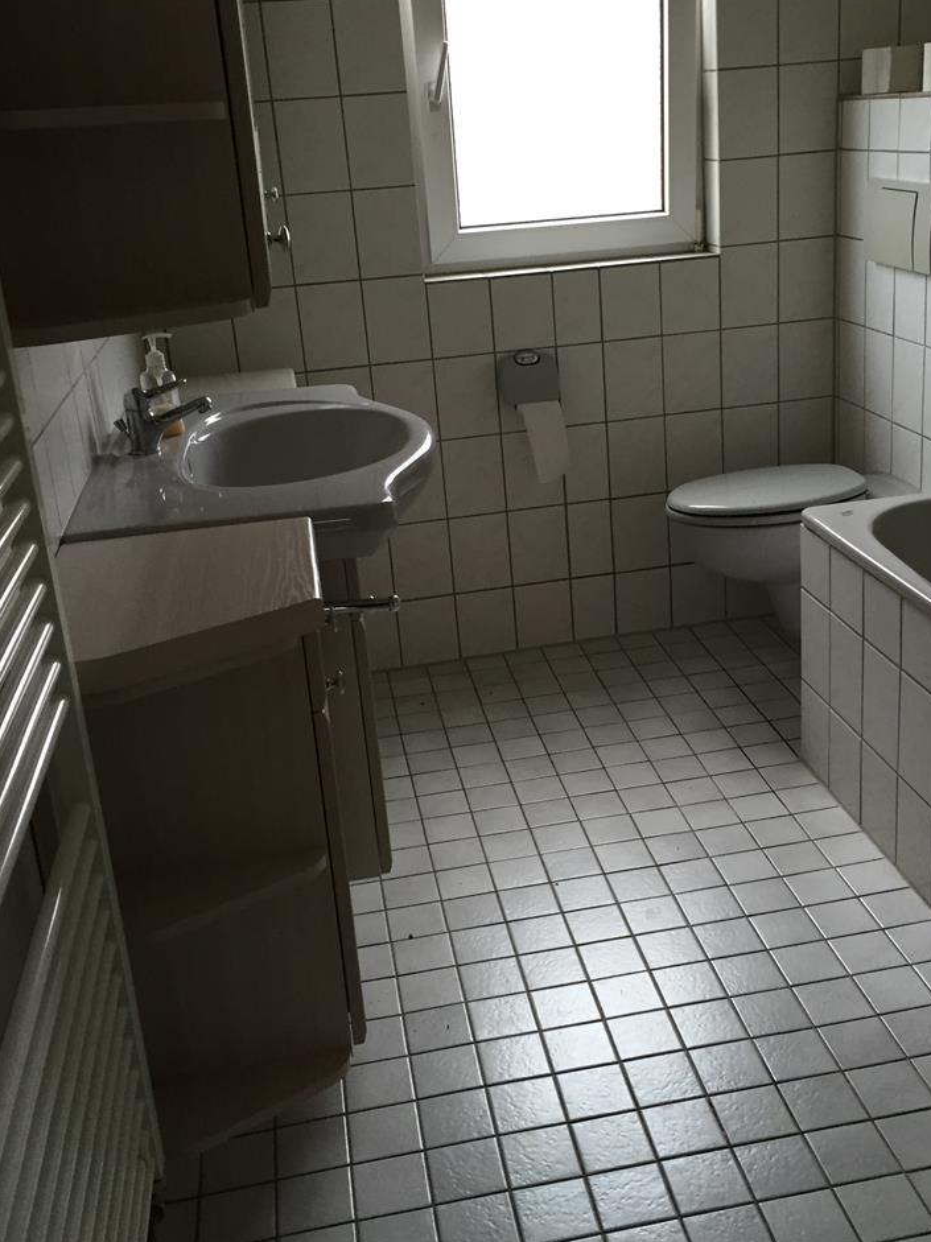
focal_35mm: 37
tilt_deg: -15.6
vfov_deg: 50.1
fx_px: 1328
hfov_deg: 38.6
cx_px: 528
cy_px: 569
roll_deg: +2.7
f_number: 2.2
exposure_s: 1/30
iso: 50
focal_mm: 4.15
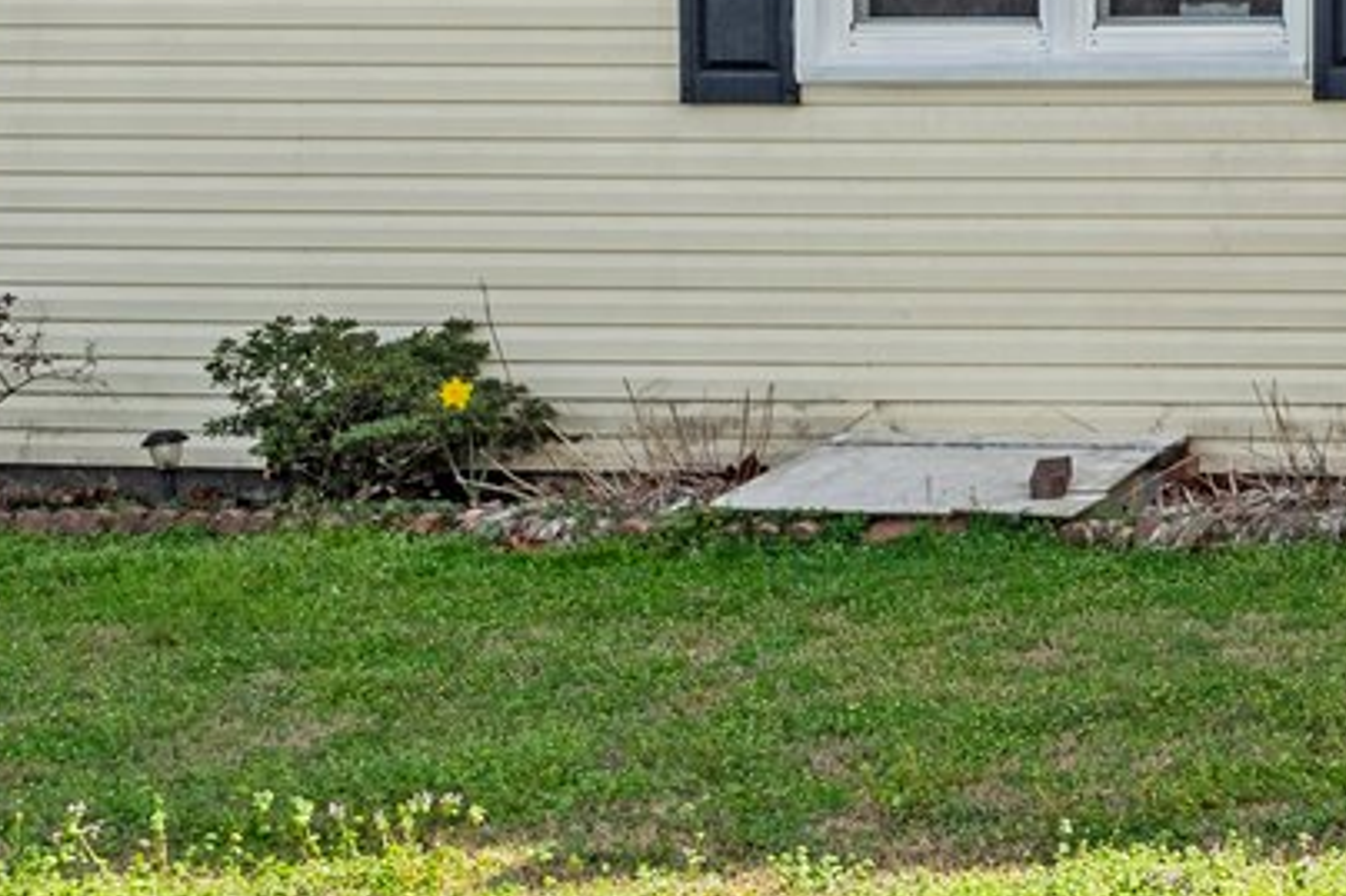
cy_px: -445
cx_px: 2249
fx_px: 2653
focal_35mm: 71
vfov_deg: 17.3
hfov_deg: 21.5
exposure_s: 1/250
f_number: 9
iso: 125
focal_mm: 14
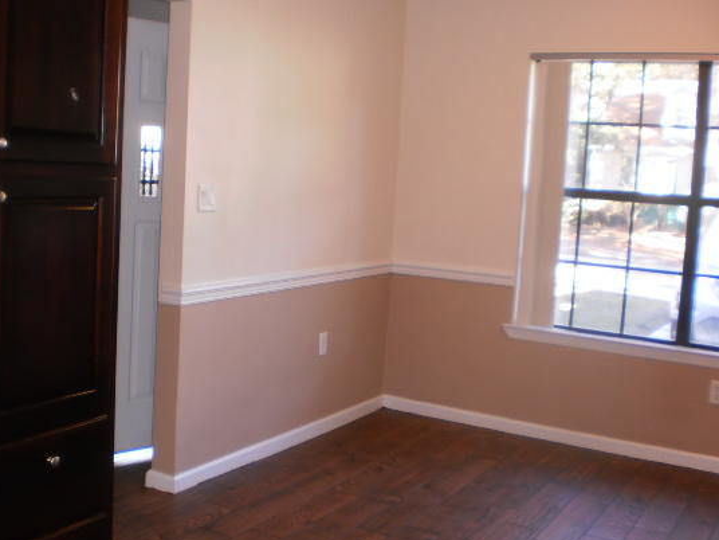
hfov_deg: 43.8
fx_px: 893
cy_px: 258
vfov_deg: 33.6
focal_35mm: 43
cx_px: 313
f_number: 3.1
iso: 200
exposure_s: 1/30
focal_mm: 6.3
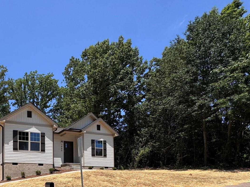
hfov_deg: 58.1
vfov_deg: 45.3
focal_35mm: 27
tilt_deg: +2.4
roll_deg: +0.4
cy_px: 176
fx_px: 195
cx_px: 36
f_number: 2.2
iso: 50
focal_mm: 2.22
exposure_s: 1/2874
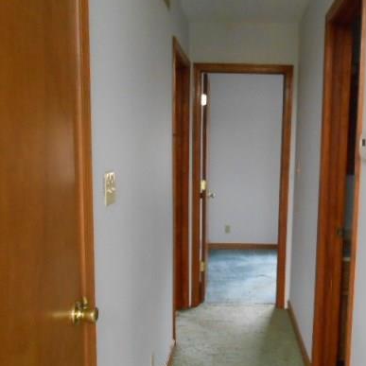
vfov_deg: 43.6
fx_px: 455
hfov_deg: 43.3
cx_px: 241
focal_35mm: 38
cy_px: 219
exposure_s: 1/40
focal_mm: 4.6
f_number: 3.5
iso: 800
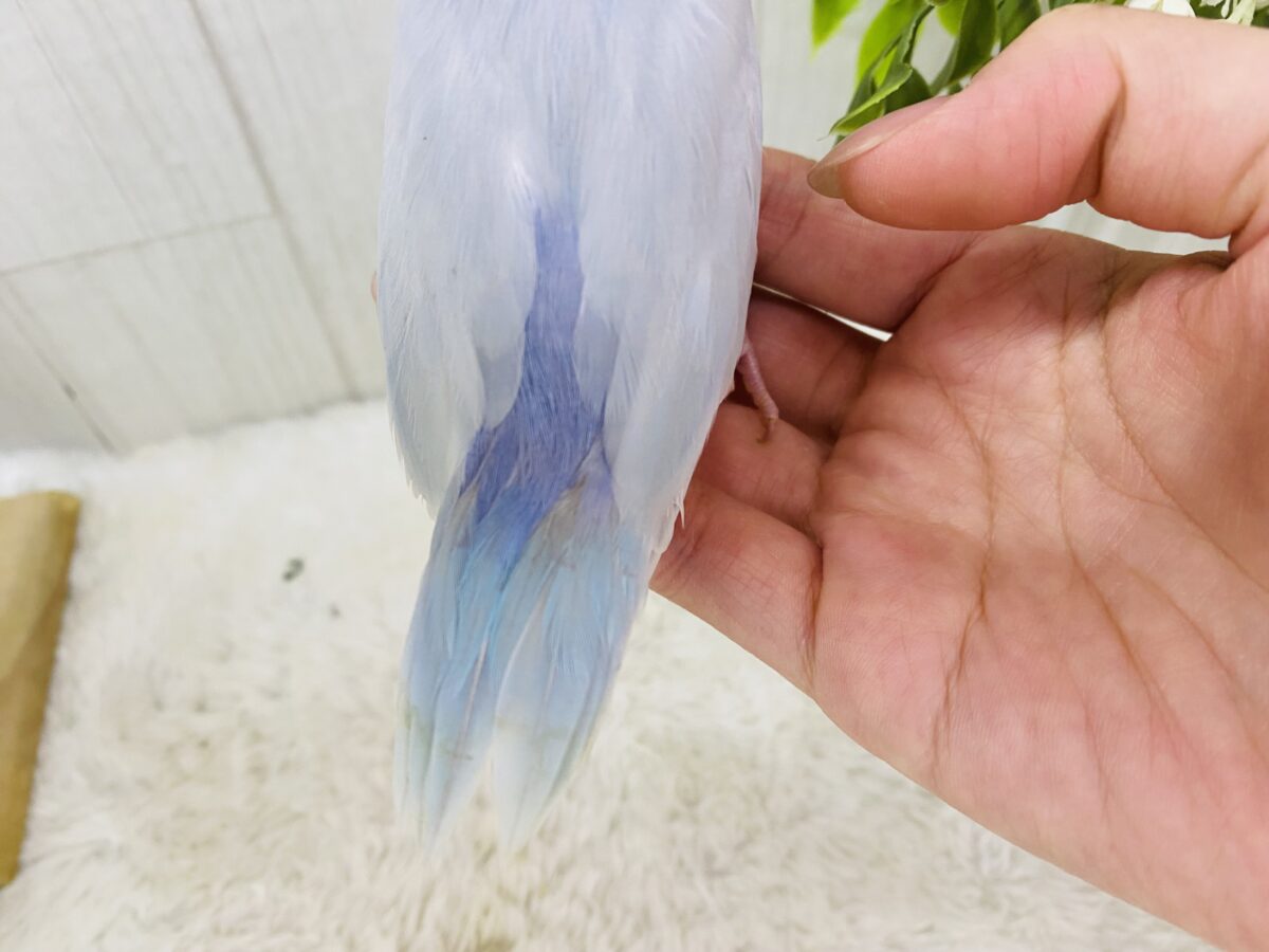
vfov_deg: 54.9
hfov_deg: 69.4
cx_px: 634
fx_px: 916
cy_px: 476
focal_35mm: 25
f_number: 1.8
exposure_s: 1/50
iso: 80
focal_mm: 4.25
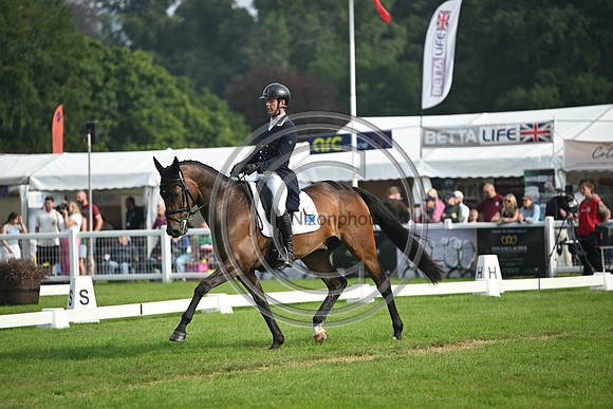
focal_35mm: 280
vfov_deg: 4.9
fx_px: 4769
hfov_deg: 7.4
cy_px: 204
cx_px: 306
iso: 400
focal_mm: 280
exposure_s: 1/1250
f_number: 5.3
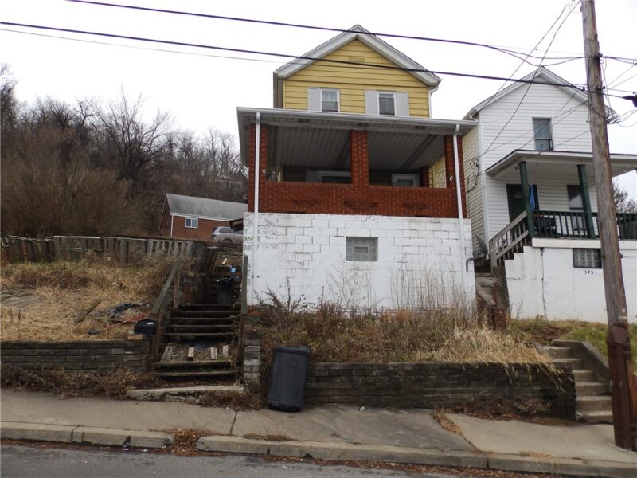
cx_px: 318
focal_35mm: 22
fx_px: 405
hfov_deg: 76.4
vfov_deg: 61.1
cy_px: 239
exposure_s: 1/80
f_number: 3.4
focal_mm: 4
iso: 100
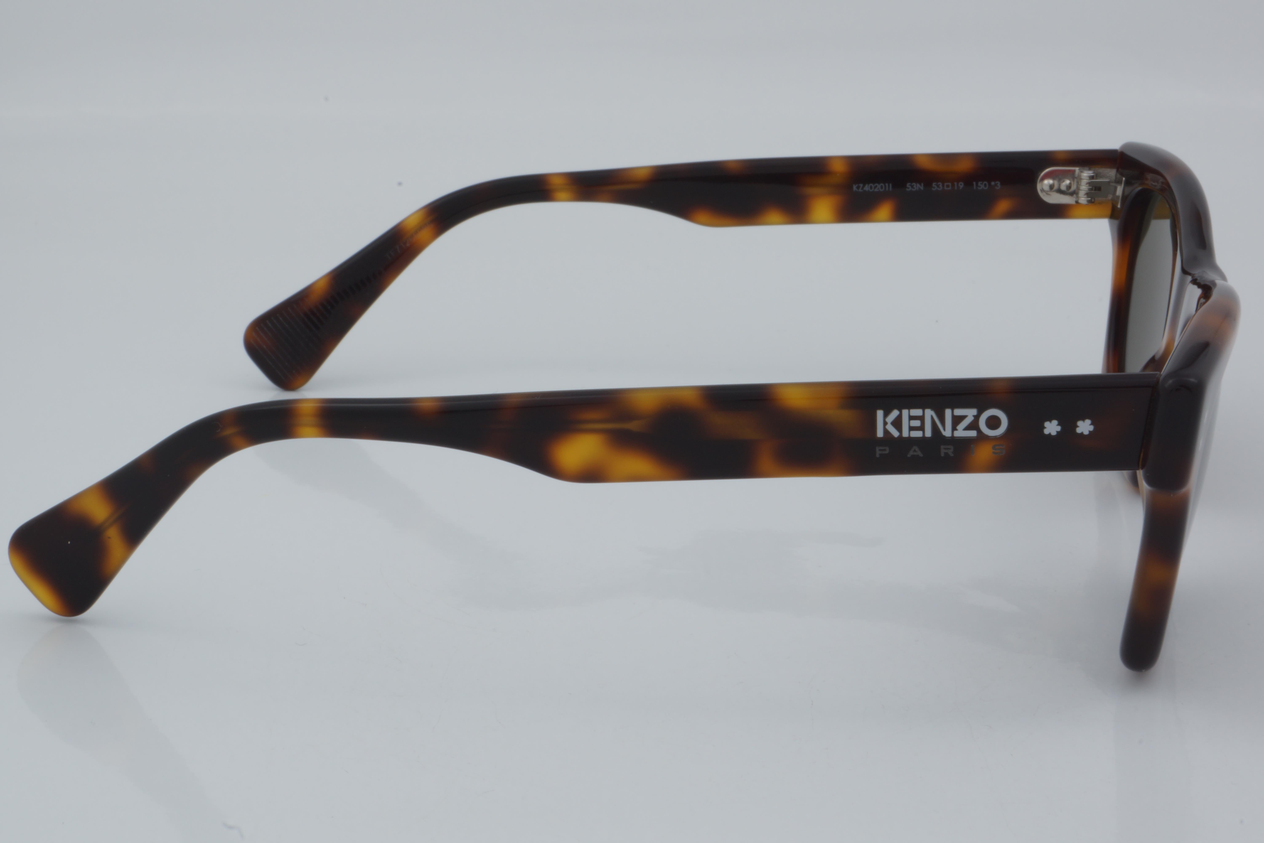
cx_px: 632
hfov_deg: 27.0
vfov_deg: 18.2
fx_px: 2633
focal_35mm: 75
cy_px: 422
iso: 100
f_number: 32
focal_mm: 50
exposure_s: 1/4
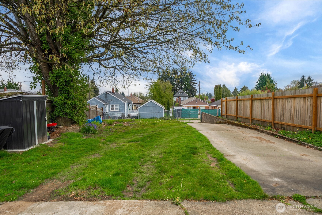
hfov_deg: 78.6
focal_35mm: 22
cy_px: 108
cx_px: 161
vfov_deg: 57.3
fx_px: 197
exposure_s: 1/80
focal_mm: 22
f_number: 7.1
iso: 80
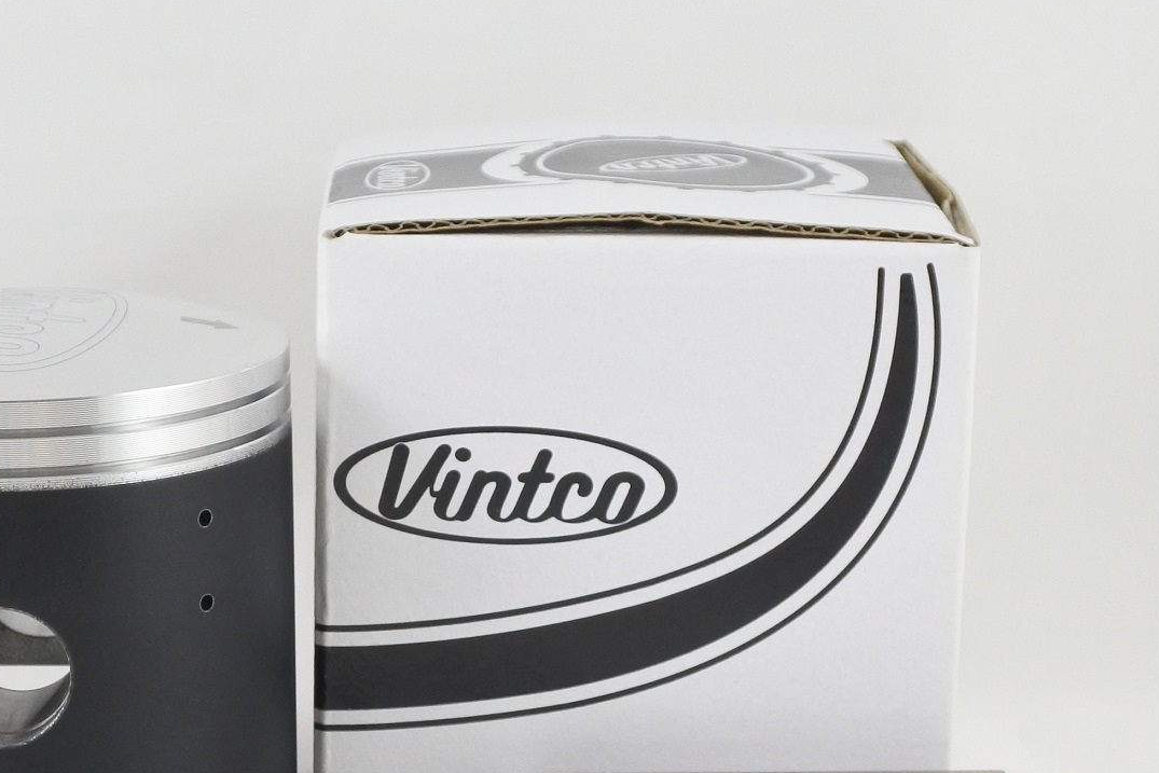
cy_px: 616
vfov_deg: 20.7
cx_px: 302
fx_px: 2093
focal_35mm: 65
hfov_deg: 30.5
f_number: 4.2
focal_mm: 14.7
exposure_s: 1/125
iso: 560
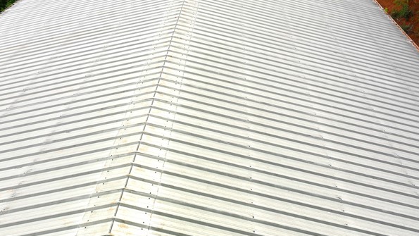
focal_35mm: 45
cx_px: 208
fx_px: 500
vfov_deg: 24.9
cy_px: -16
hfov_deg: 45.5
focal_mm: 12.29
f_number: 2.8
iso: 100
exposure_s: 1/160
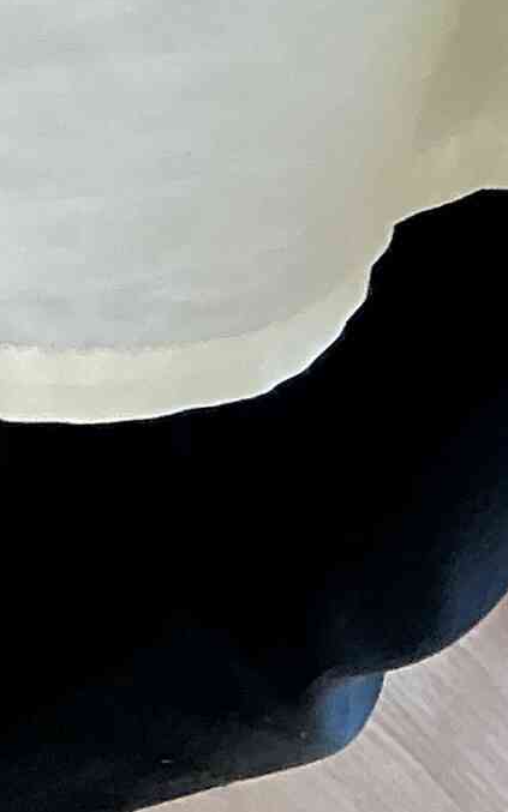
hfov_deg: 5.8
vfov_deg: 11.4
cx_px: -1731
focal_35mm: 183
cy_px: 772
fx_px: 4055
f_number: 1.8
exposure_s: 1/60
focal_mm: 3
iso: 64
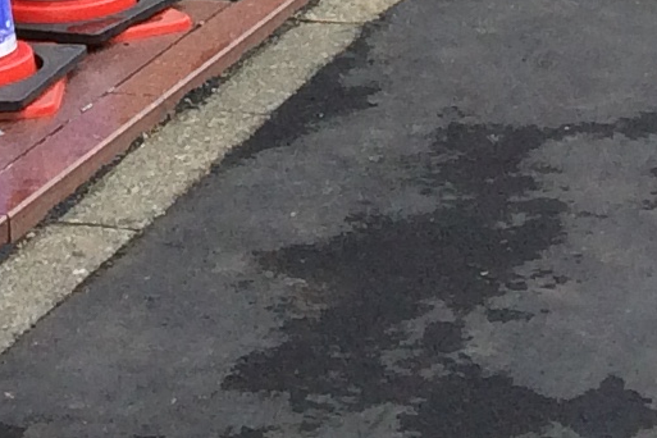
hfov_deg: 10.7
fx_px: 3504
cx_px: 263
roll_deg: +1.6
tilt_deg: +2.1
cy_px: -1114
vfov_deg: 6.3
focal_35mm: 192
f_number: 2.2
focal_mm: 4.15
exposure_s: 1/60
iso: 50
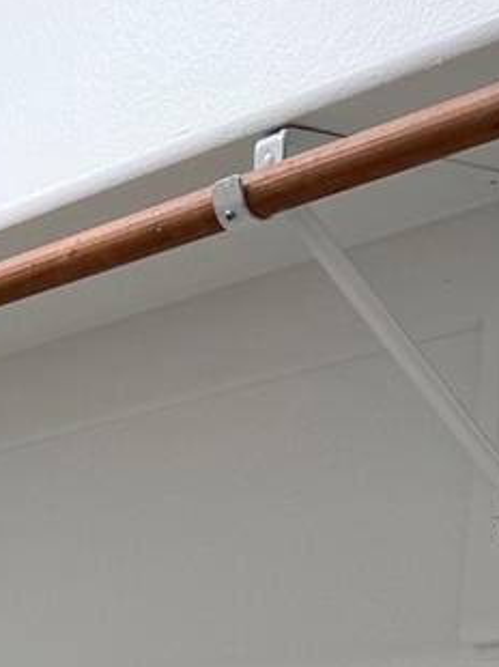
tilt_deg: -11.6
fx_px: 2290
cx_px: -611
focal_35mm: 119
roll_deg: -0.8
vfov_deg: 13.8
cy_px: 1364
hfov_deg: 10.9
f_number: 1.78
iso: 50
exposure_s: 1/120
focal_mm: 6.76
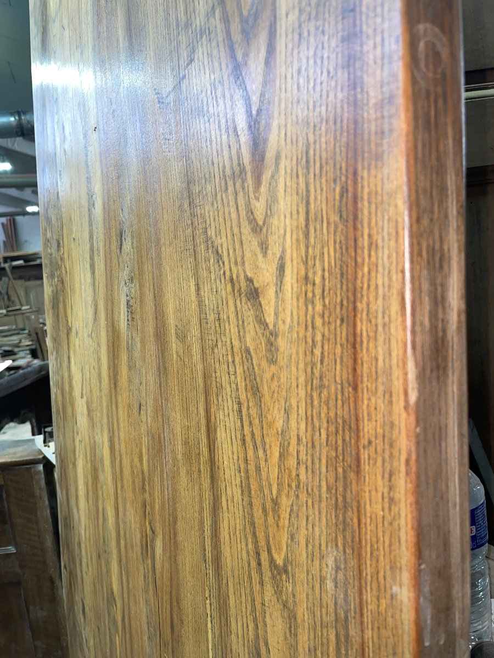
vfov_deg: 67.3
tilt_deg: -7.1
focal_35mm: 26
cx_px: 247
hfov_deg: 53.1
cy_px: 329
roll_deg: +7.6
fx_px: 495
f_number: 1.6
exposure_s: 1/46
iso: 40
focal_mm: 4.2
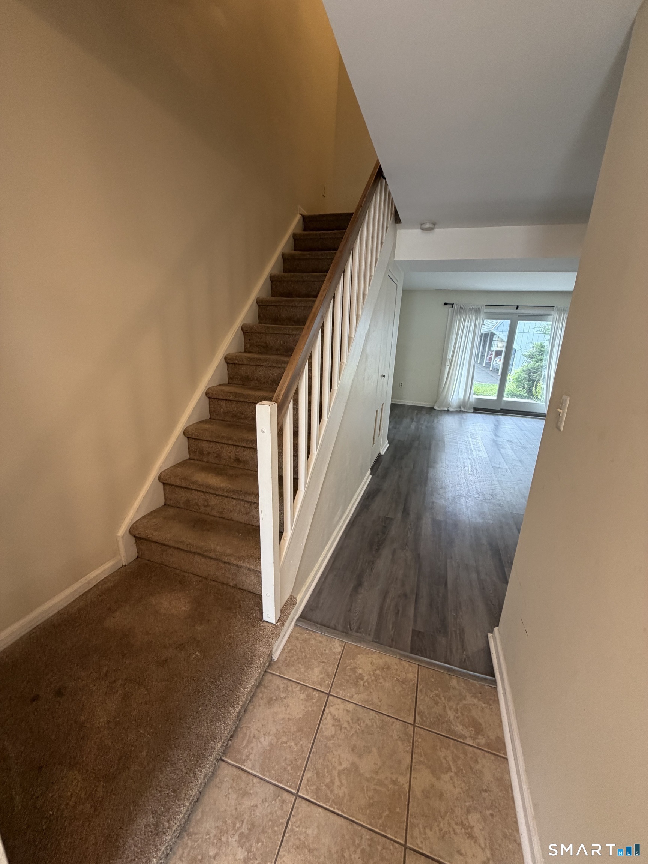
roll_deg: -2.3
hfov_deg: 85.7
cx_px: 324
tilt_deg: -15.8
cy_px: 432
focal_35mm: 14
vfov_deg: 102.1
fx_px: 349
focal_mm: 2.22
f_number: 2.2
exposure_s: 1/60
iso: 200
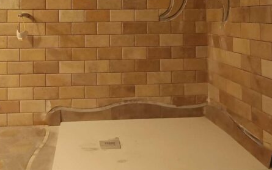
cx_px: 100
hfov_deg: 49.8
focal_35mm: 39
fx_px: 289
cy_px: 2
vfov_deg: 30.5
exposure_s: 1/33.3
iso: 467
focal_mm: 1.65
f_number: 2.2
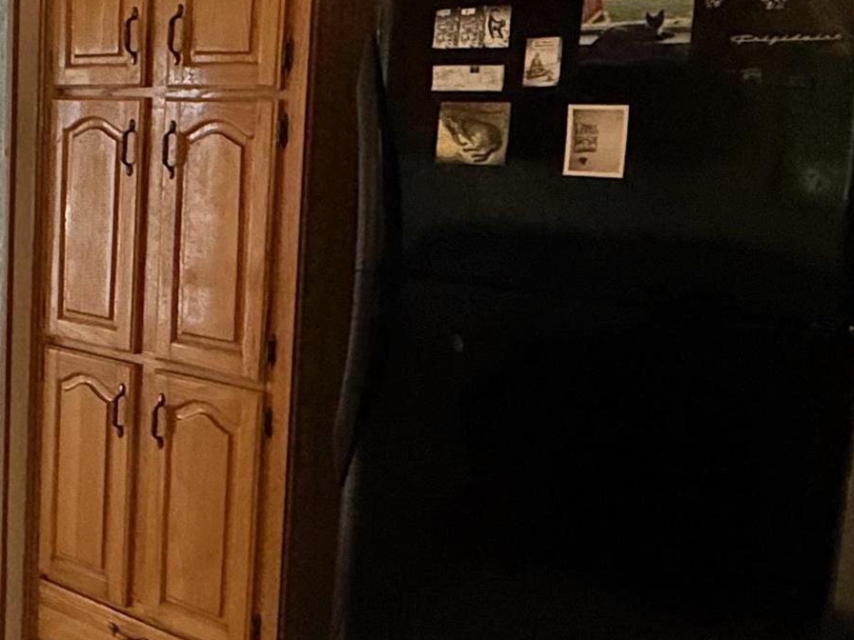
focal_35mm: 48
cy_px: 253
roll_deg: -1.2
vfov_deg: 30.2
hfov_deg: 36.0
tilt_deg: -5.9
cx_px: 12
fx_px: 1184
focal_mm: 2.22
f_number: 2.2
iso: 500
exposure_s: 1/60
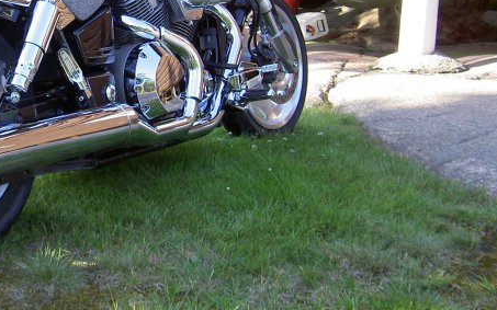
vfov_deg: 17.6
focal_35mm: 73
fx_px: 989
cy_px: 43
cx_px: 92
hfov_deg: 27.6
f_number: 2.8
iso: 100
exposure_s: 1/125
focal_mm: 8
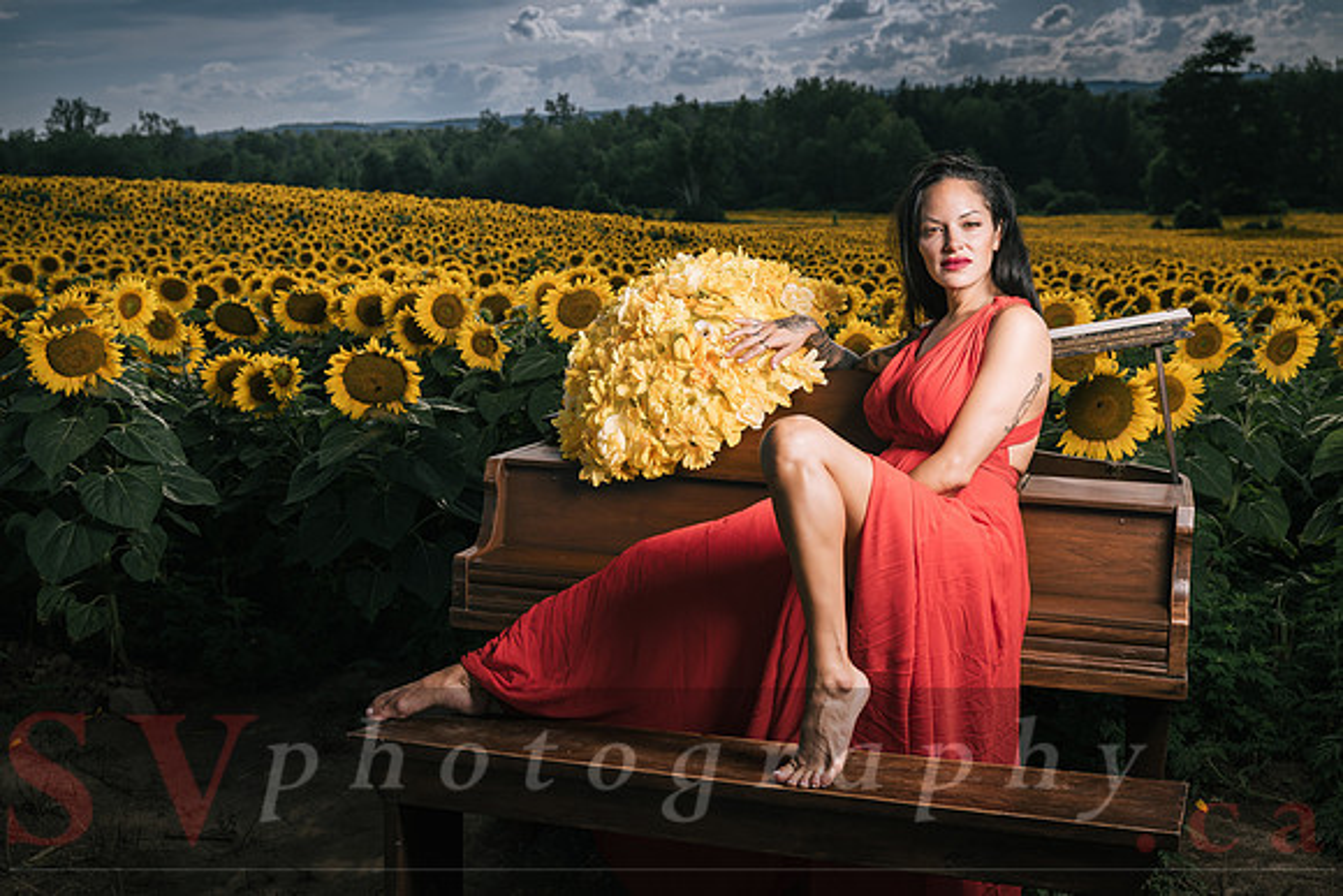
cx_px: 672
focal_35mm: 41
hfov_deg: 47.4
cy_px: 448
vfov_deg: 32.6
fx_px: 1530
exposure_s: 1/200
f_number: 5.6
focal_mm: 41
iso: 64
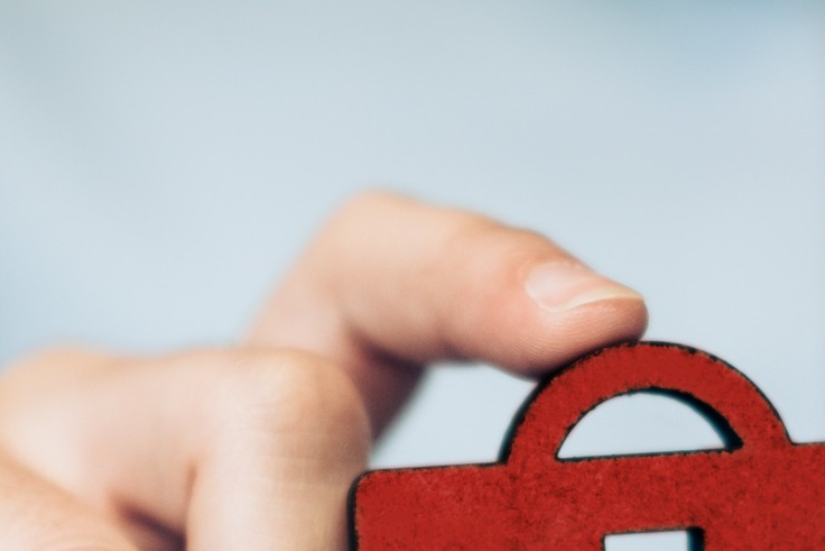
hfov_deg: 14.2
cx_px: 545
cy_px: 690
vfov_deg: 9.4
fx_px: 3300
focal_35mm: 144
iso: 400
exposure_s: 1/500
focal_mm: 35
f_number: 2
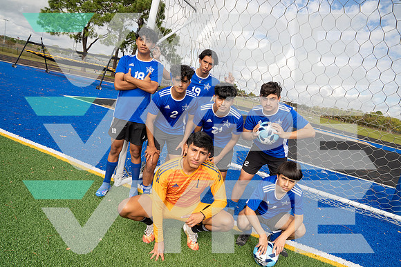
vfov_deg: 53.2
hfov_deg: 73.7
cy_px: 134
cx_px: 200
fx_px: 267
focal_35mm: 24
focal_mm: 24
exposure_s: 1/250
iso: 200
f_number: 8
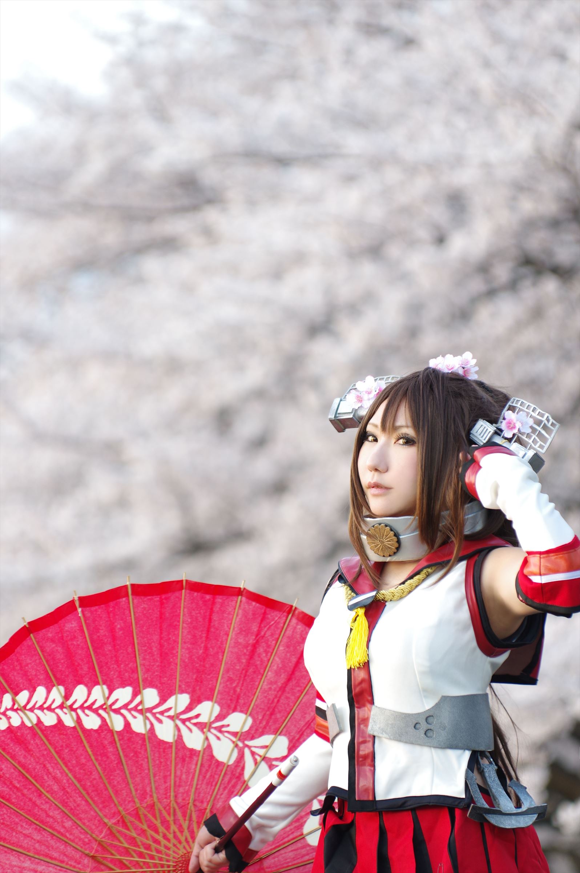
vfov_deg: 11.2
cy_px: 436
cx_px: 290
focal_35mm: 184
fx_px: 4454
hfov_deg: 7.5
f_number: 3.5
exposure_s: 1/50
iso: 200
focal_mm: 123
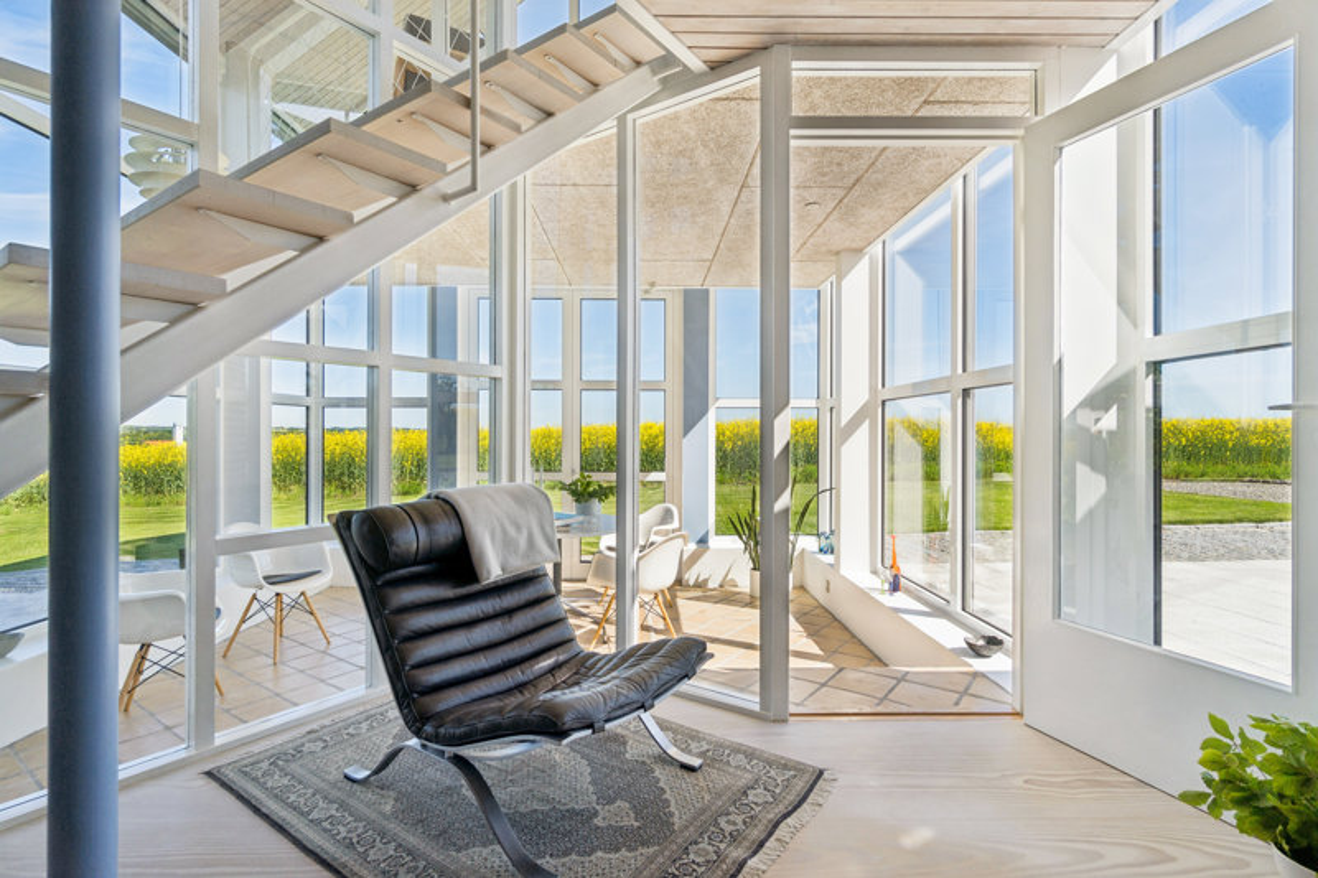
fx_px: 604
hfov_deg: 95.0
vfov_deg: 72.0
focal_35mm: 16
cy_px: 439
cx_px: 659
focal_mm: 11
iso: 200
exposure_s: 1/400
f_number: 8
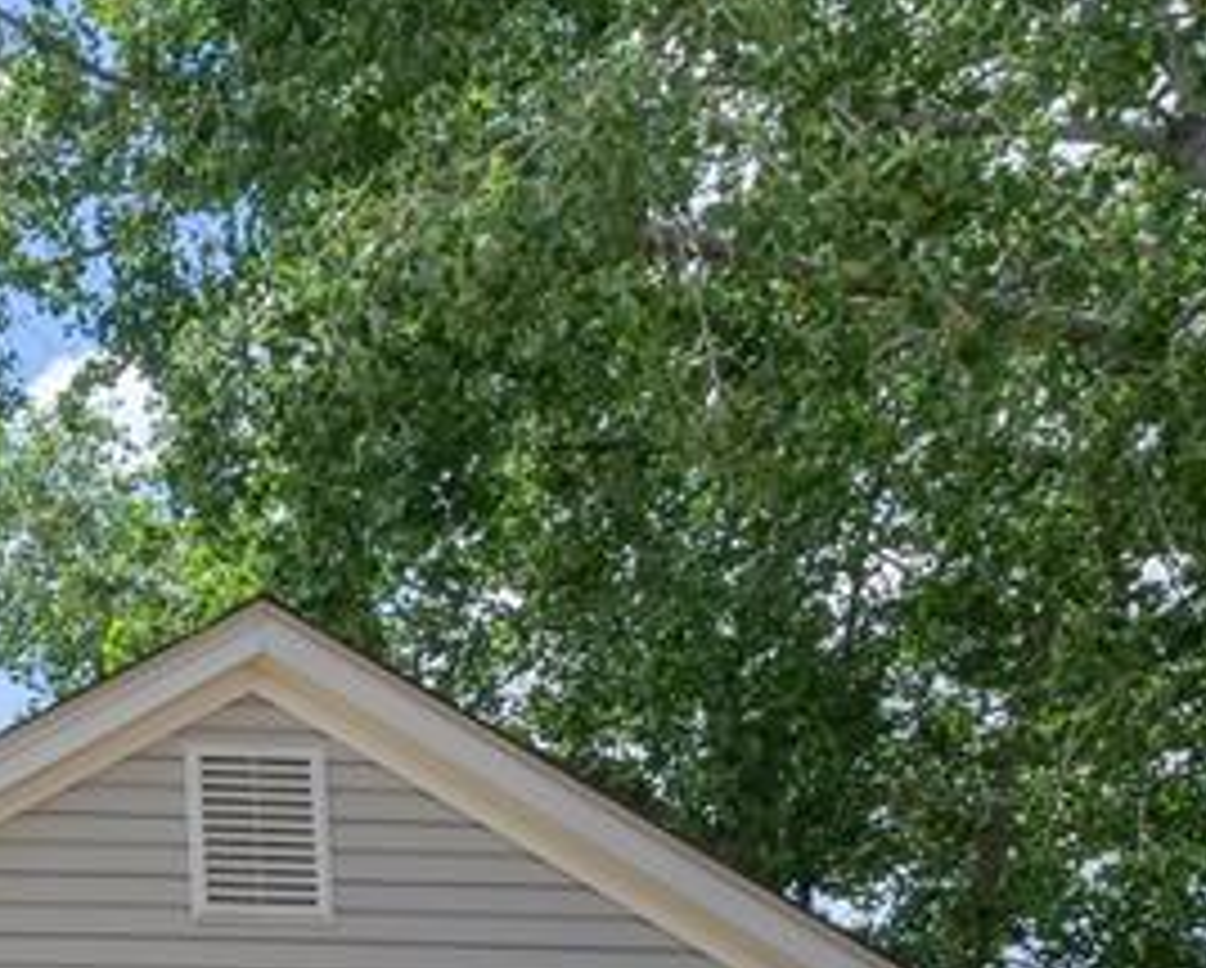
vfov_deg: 19.7
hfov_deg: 23.0
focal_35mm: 67
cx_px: -590
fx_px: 2394
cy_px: 1479
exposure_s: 1/400
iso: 200
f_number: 9
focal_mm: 9
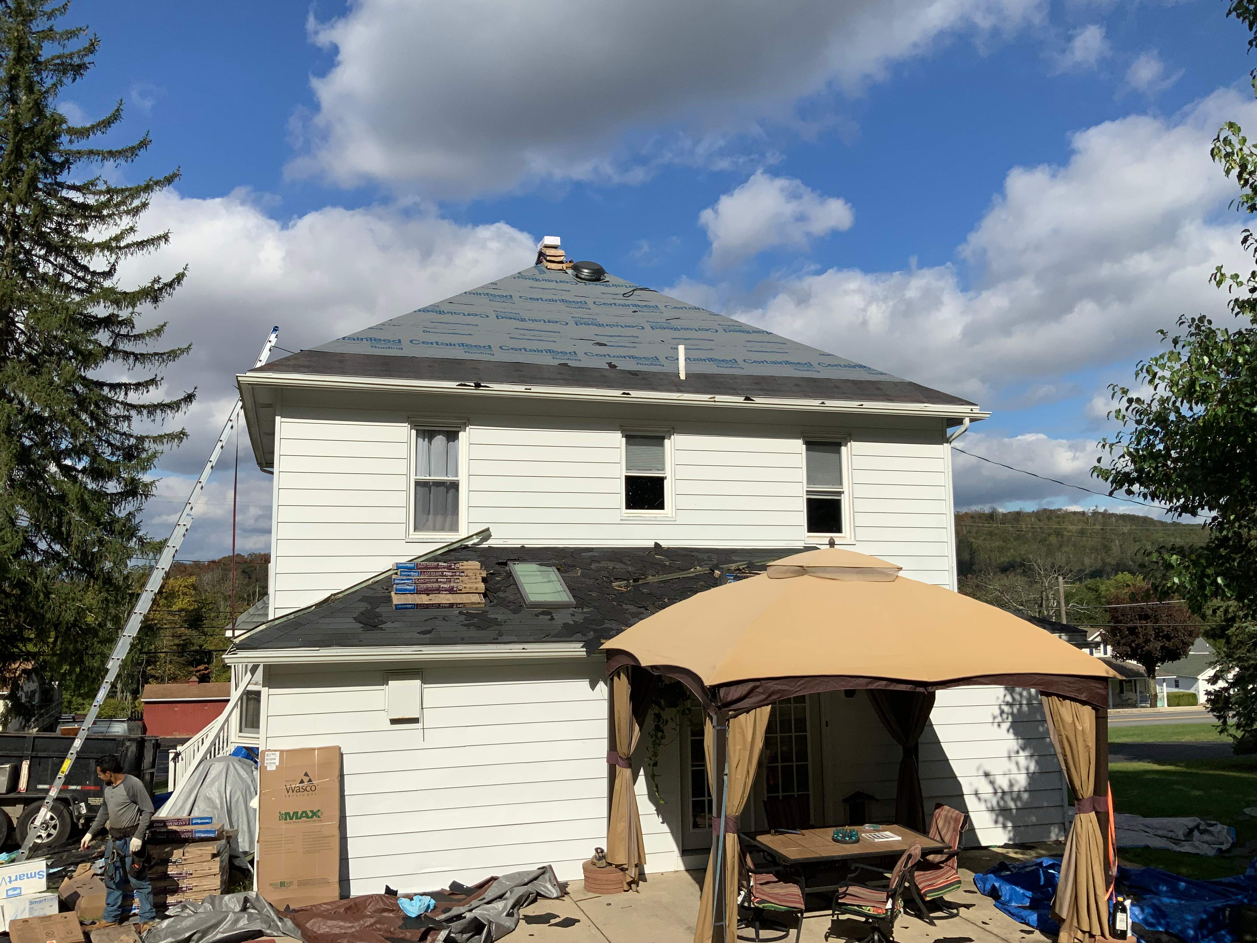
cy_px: 457
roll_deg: +0.8
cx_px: 615
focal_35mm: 30
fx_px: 1089
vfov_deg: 46.8
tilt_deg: +7.1
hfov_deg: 60.0
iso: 20
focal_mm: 3
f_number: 1.8
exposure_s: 1/4785
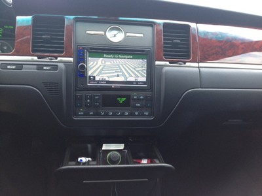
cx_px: 131
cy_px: 98
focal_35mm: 35
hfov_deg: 52.6
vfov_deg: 40.7
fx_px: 265
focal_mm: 4.28
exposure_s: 1/30
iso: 50
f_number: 2.4
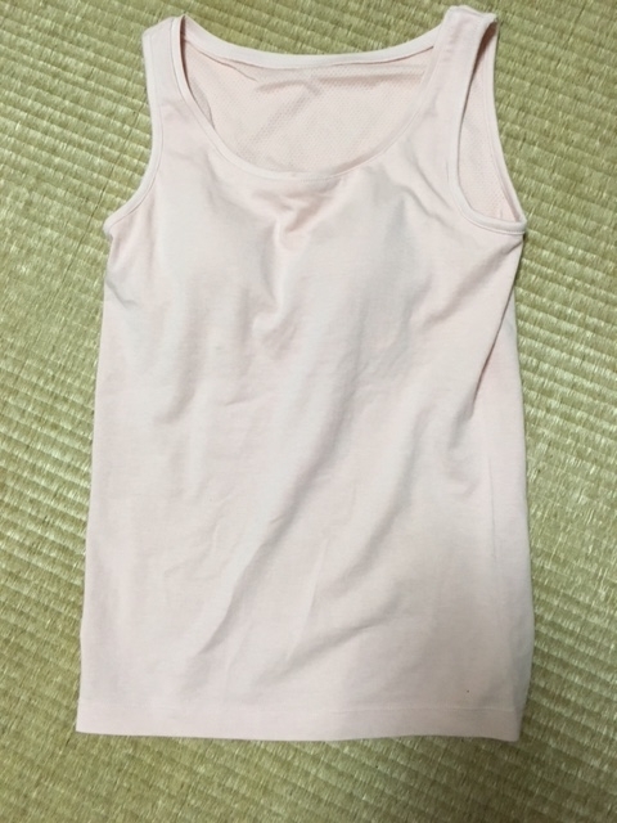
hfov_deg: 48.2
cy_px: 412
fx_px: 689
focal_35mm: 29
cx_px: 308
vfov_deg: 61.7
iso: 125
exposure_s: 1/30
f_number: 2.2
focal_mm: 4.15
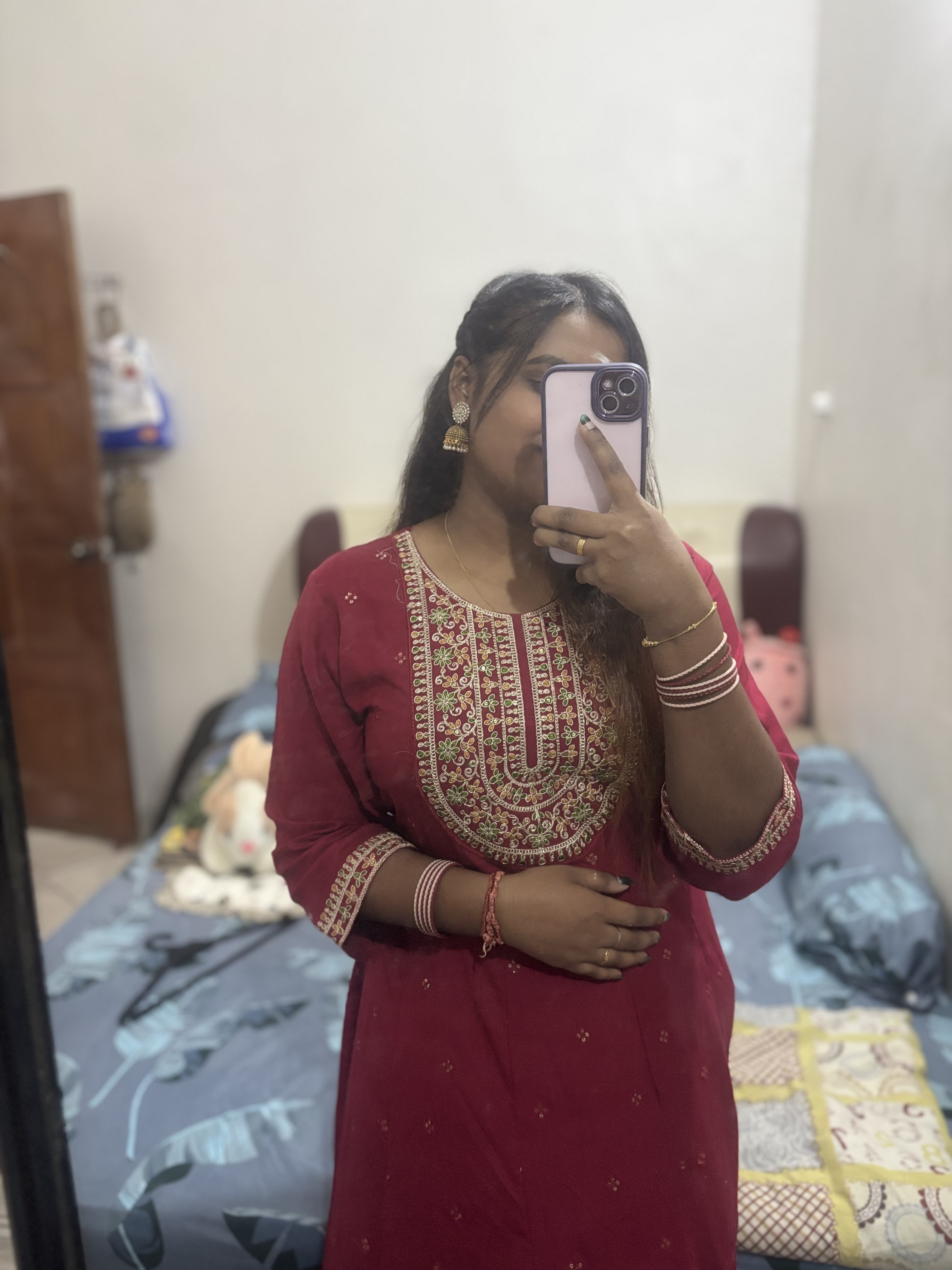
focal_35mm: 26
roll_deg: +0.3
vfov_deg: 67.3
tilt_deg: -12.8
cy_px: 635
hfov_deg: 53.1
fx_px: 953
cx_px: 476
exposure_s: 1/50
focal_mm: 5.96
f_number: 1.6
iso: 400
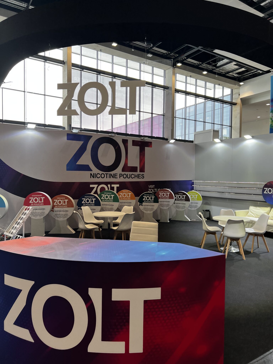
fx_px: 273
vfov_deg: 67.3
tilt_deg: -1.1
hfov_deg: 53.1
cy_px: 182
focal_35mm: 26
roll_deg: -1.5
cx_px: 136
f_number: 1.5
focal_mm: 5.7
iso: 32
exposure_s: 1/120
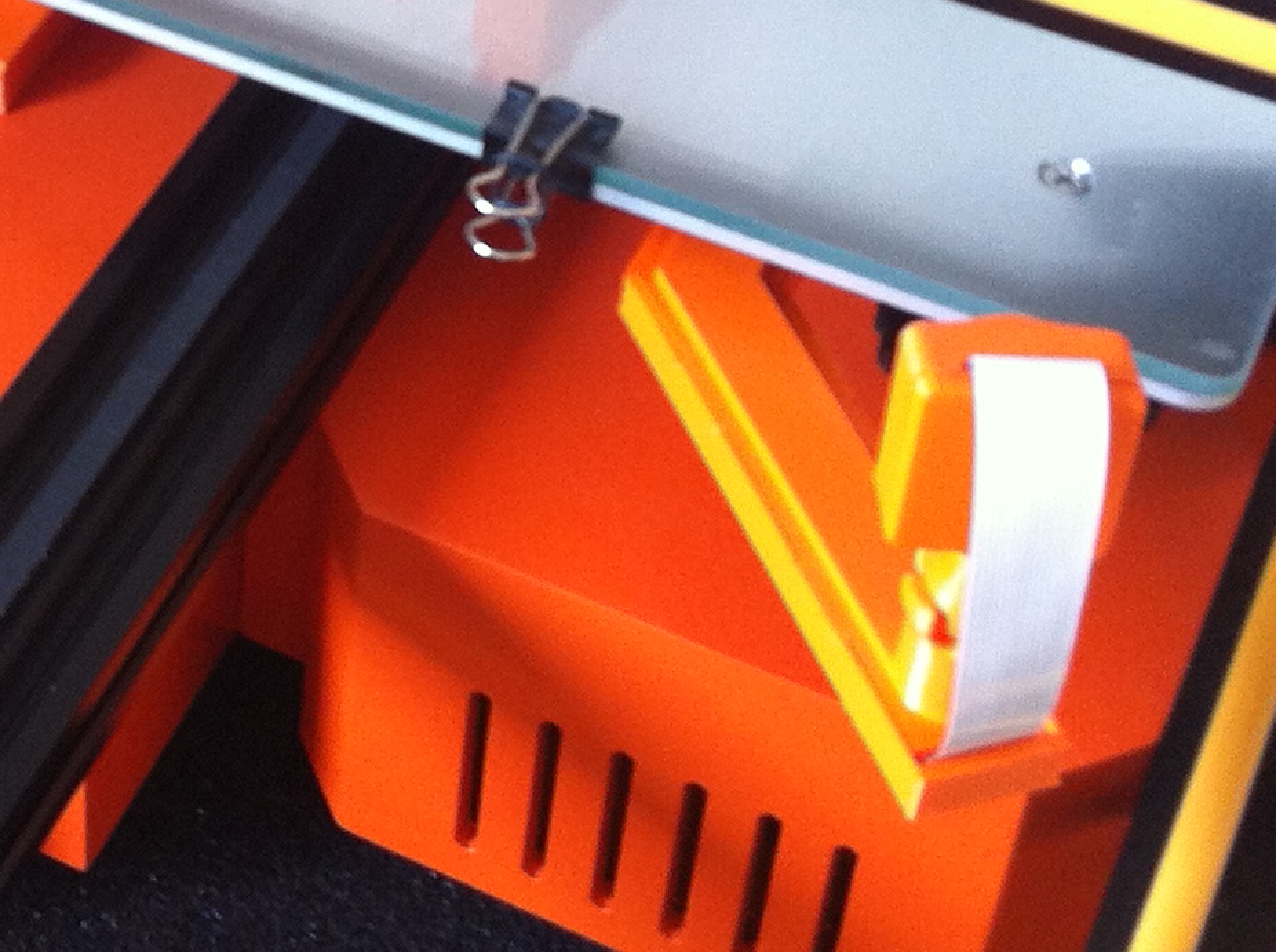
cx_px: 80
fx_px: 3606
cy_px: -34
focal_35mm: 98
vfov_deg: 14.8
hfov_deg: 19.6
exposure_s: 1/15
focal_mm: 3.85
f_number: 2.8
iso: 125
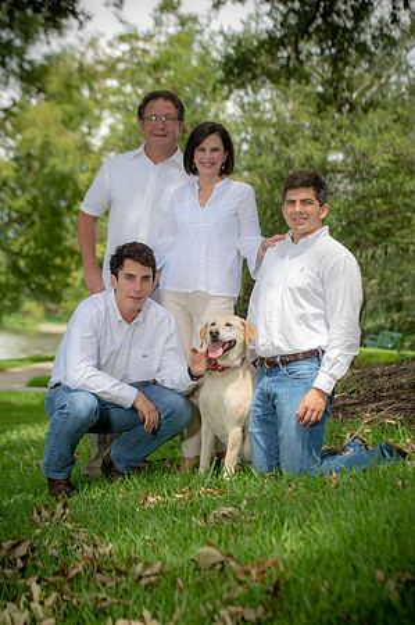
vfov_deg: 24.8
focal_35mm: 82
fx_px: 1421
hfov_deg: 16.6
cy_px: 312
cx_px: 208
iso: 100
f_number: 4.5
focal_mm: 82
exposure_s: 1/200
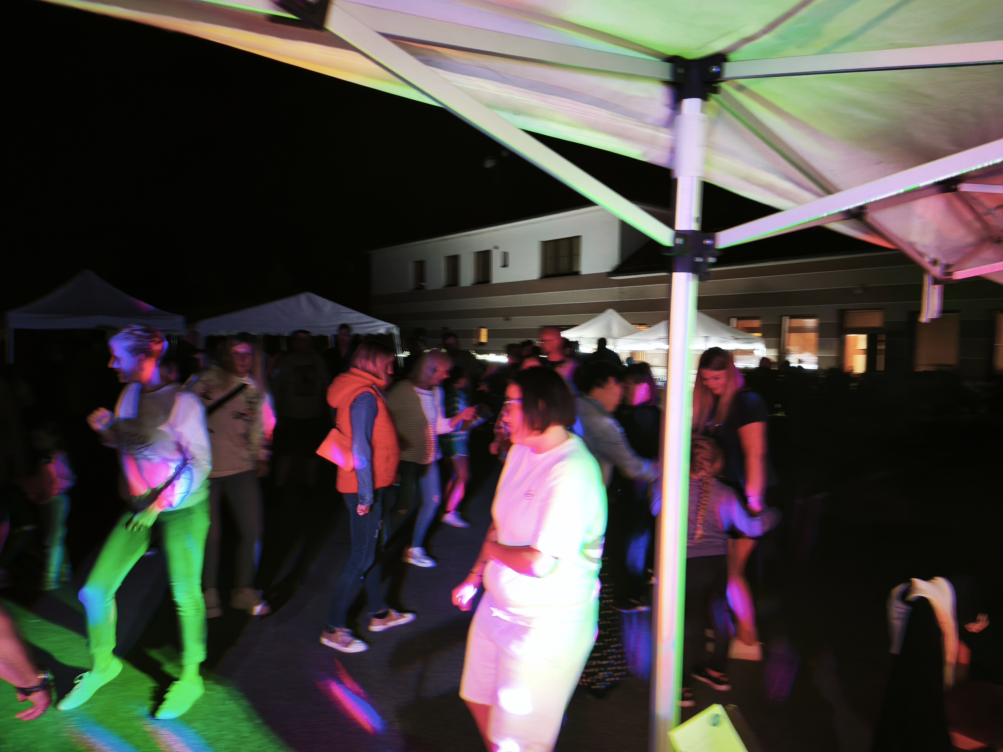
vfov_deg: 58.9
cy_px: 376
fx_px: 666
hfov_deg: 73.9
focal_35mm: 23
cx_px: 502
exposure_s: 1/167
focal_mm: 5.35
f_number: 1.7
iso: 4000
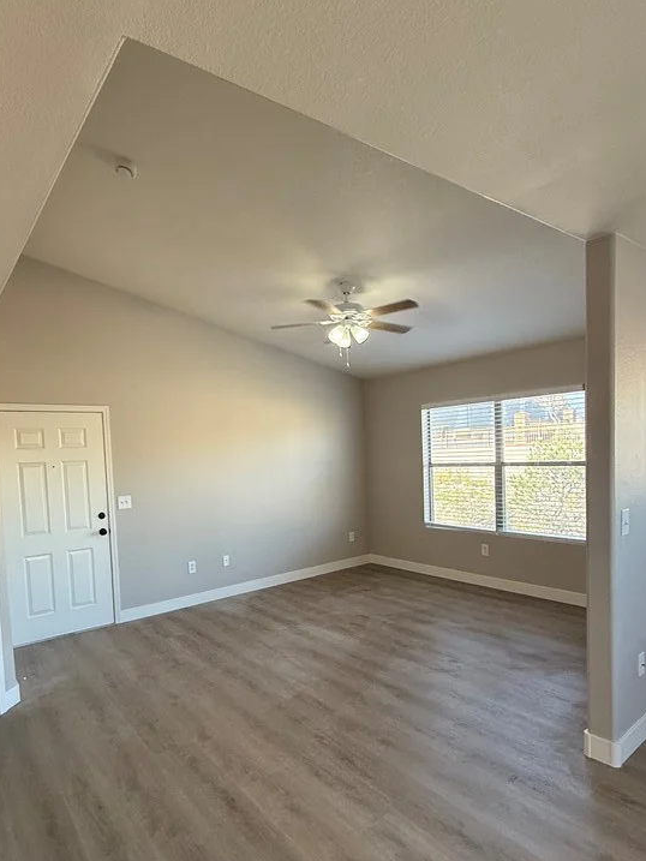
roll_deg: +2.7
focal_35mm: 20
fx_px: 498
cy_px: 488
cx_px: 275
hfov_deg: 65.6
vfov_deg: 81.3
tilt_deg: -3.0
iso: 160
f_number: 2.2
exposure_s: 1/120
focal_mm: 2.22
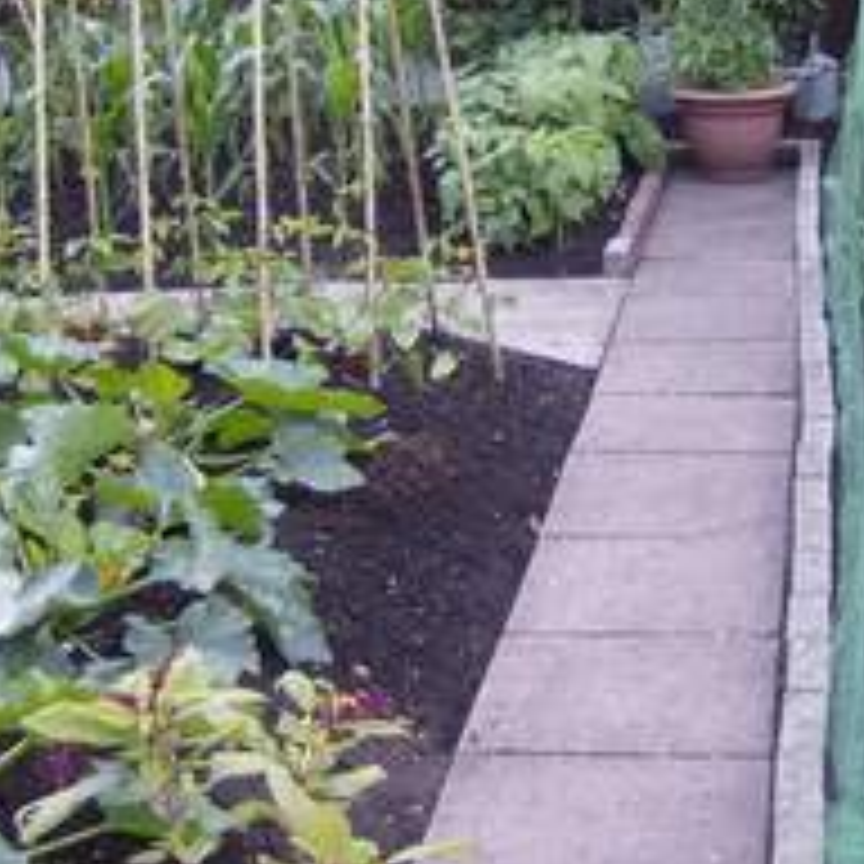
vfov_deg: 23.6
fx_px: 2061
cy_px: 284
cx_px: 513
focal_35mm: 73
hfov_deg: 23.6
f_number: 2.8
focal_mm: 6
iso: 100
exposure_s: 1/147
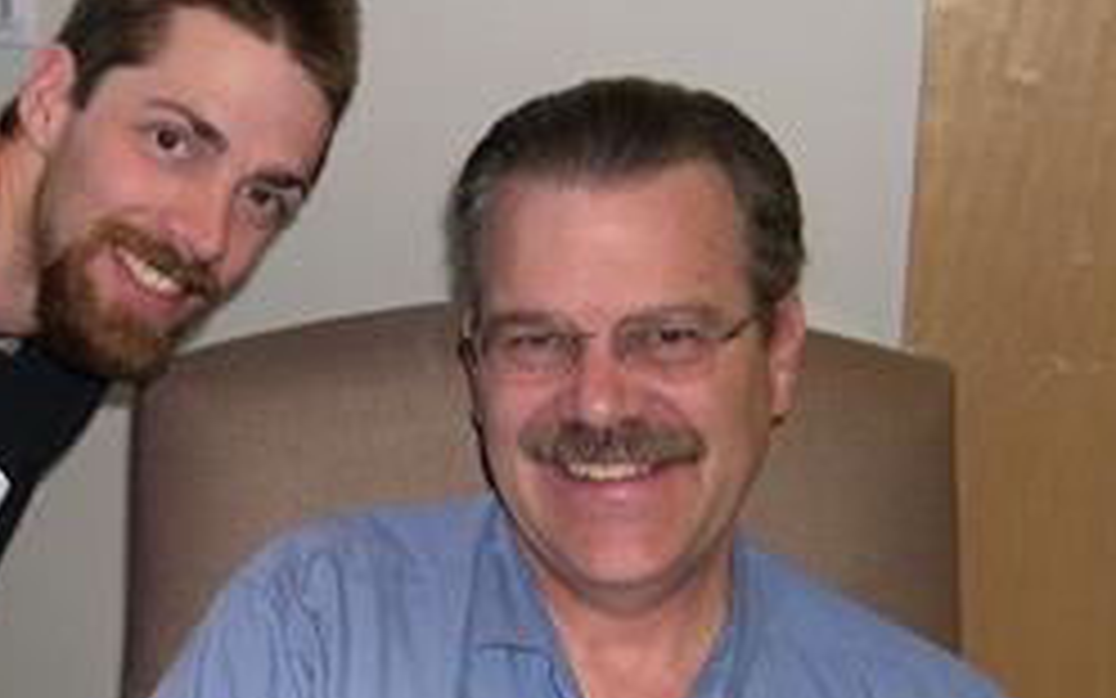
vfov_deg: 20.0
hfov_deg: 30.9
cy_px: 437
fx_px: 1977
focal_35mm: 65
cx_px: 266
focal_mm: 8
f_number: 2.8
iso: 100
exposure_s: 1/60
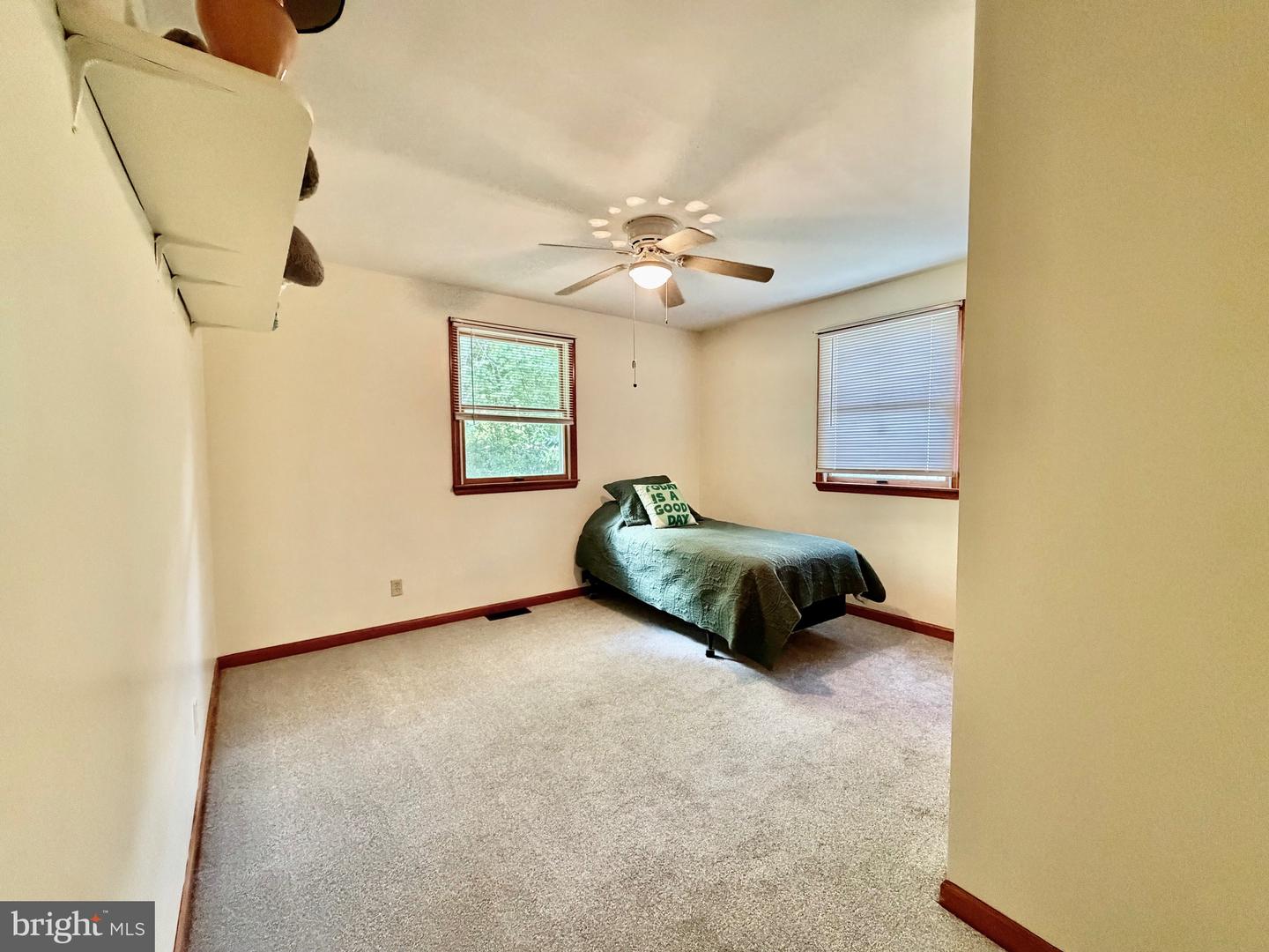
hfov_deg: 102.1
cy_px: 476
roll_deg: +0.1
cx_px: 634
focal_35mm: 14
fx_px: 513
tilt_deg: -3.5
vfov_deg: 85.7
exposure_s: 1/60
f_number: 2.2
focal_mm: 2.22
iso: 640
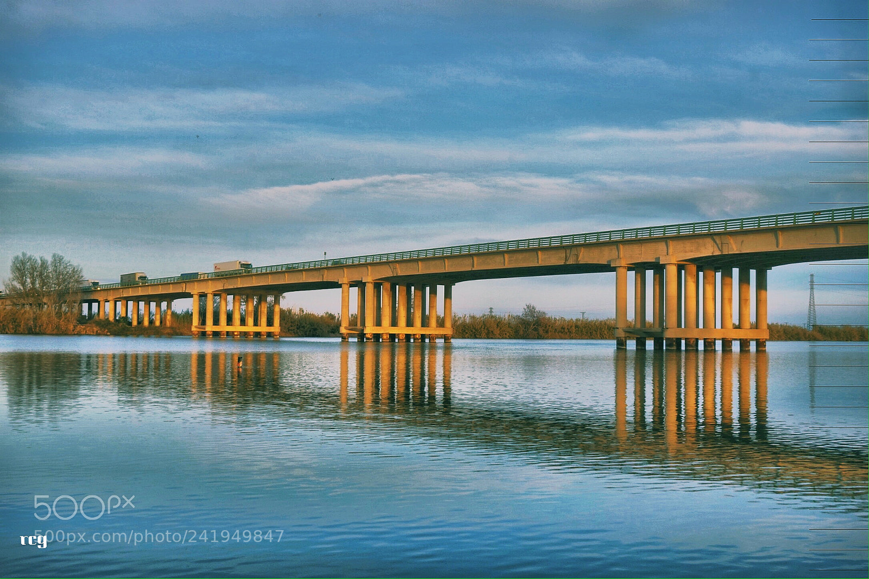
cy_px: 290
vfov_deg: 31.9
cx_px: 434
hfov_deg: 46.4
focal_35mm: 42
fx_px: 1014
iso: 100
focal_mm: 28
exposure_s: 1/30
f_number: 16
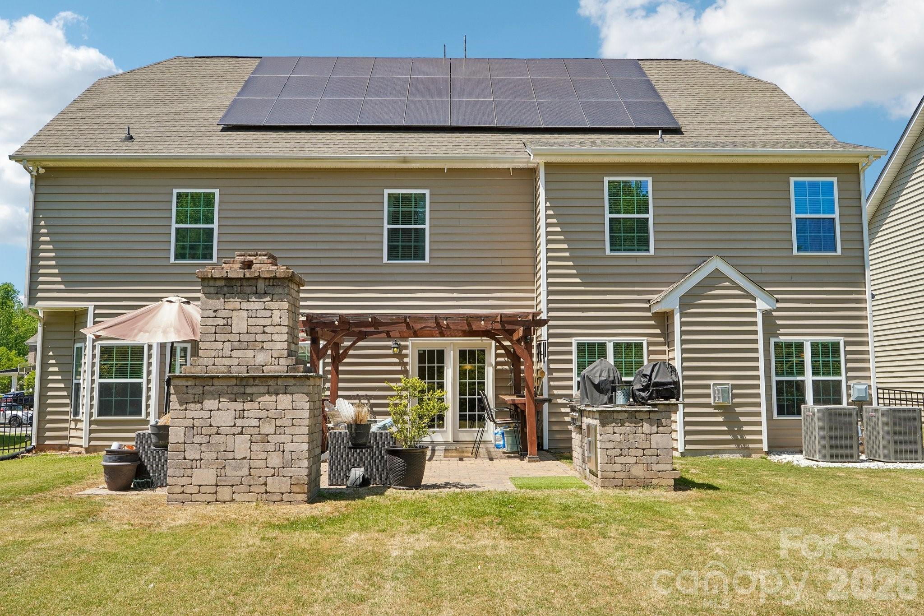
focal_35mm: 30
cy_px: 308
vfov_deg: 43.6
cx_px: 462
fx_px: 770
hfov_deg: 61.9
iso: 100
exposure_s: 1/90
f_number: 8
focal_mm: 20
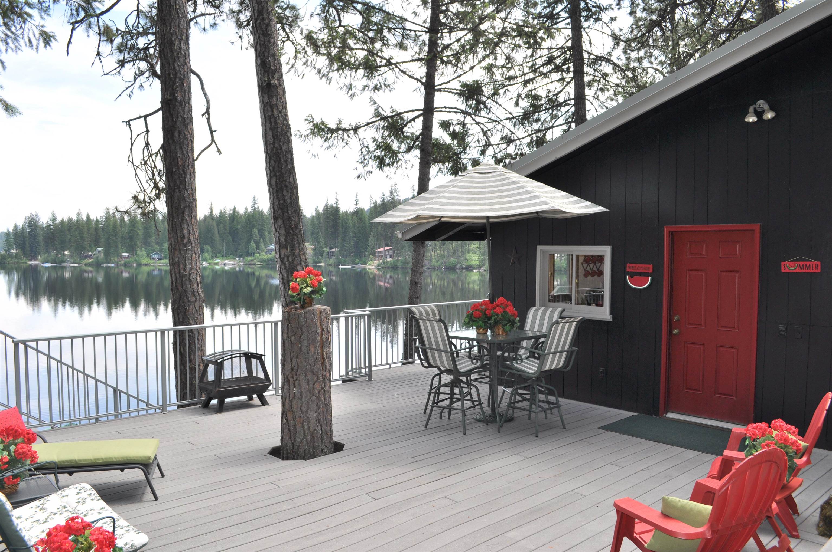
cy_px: 276
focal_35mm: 27
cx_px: 416
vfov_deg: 47.8
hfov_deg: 67.4
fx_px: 623
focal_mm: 18
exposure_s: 1/200
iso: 200
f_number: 8
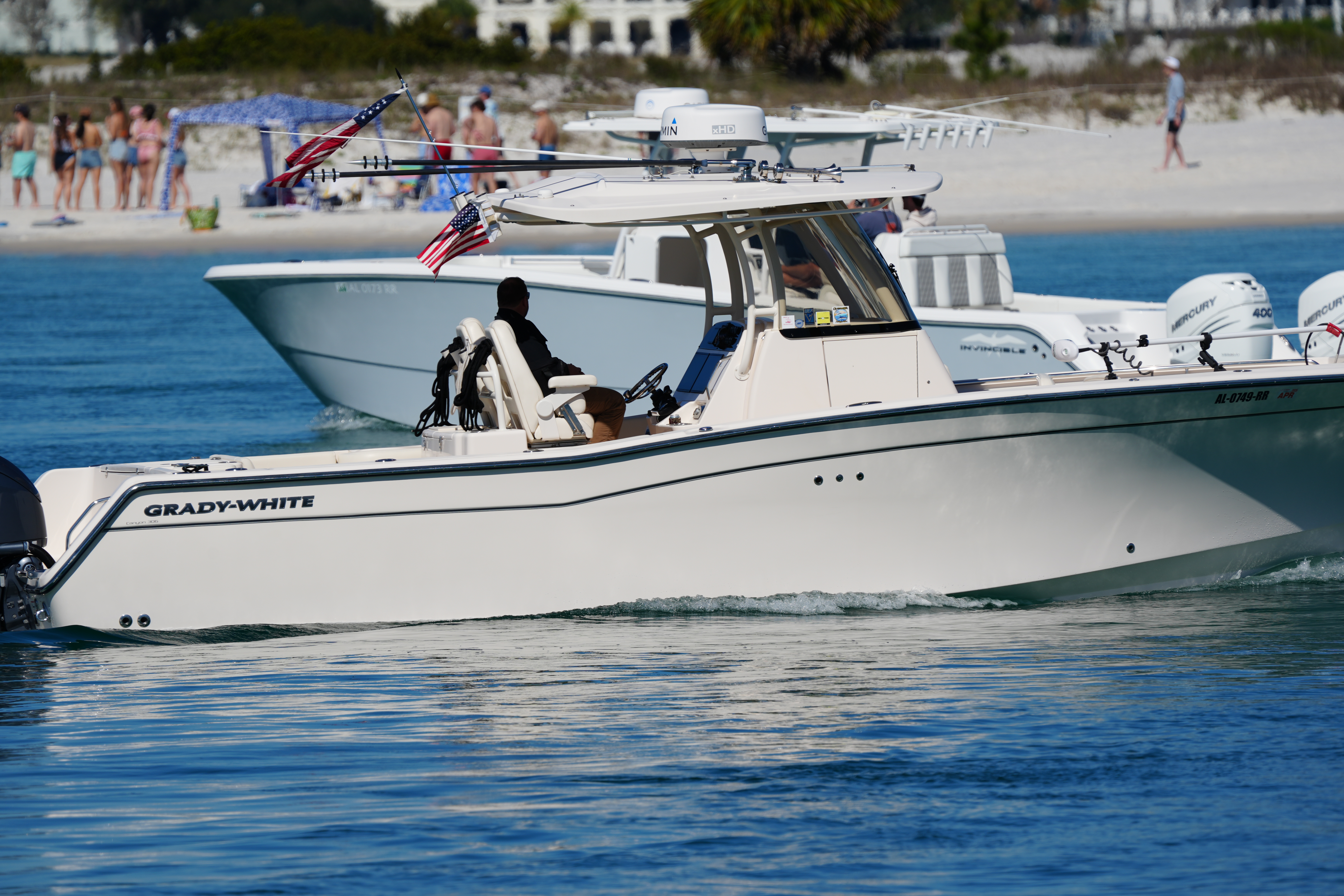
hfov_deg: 3.4
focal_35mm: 600
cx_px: 672
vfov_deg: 2.3
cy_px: 448
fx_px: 22398
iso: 100
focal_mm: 600
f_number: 9
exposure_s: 1/640
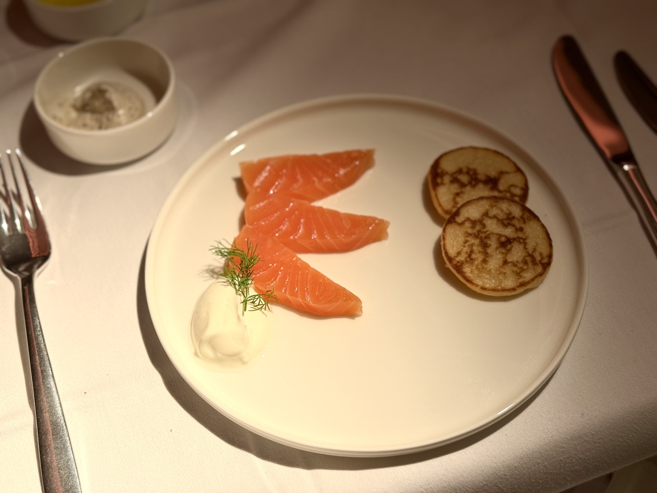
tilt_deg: -49.7
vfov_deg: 30.3
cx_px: 328
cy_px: 246
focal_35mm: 48
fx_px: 911
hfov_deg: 39.7
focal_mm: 6.76
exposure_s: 1/63
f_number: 1.78
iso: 80
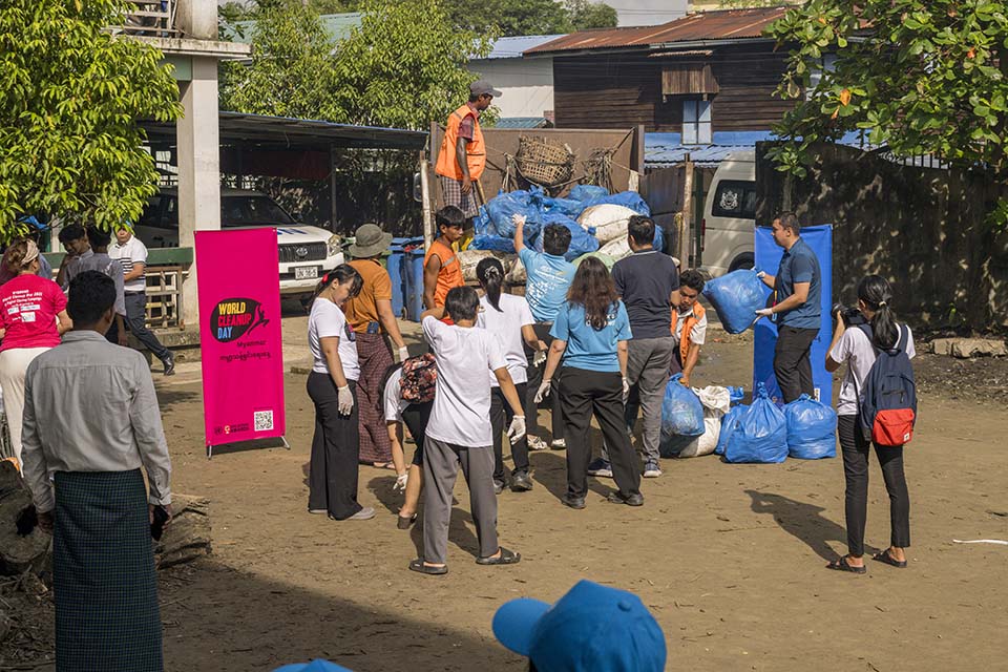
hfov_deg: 40.3
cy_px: 336
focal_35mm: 49
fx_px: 1372
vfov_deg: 27.5
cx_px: 504
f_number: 8
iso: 160
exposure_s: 1/1000
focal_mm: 49
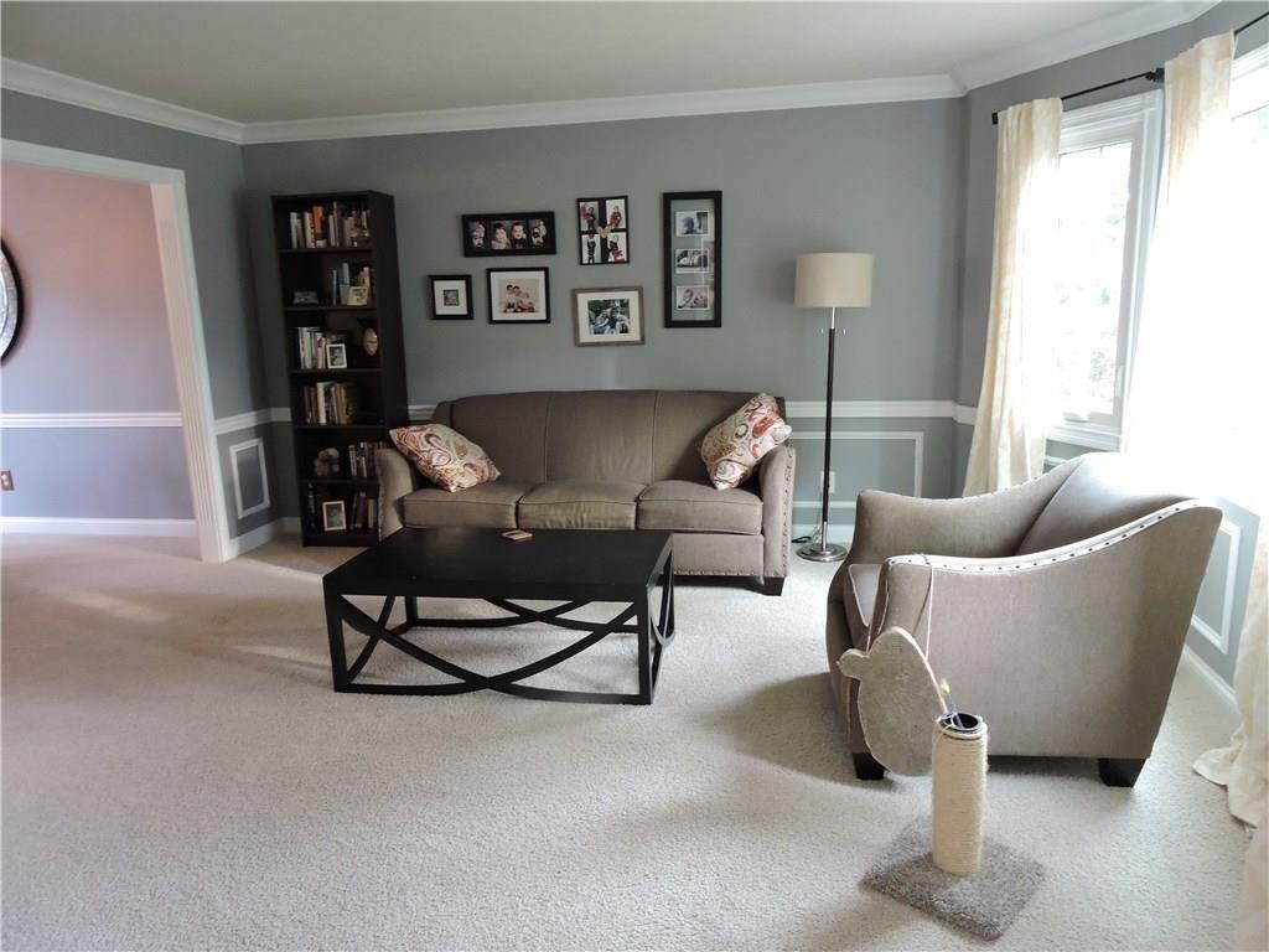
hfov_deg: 71.6
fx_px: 880
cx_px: 634
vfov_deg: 56.8
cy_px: 476
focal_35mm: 24
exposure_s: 1/8
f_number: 3.3
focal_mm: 4.3
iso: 400
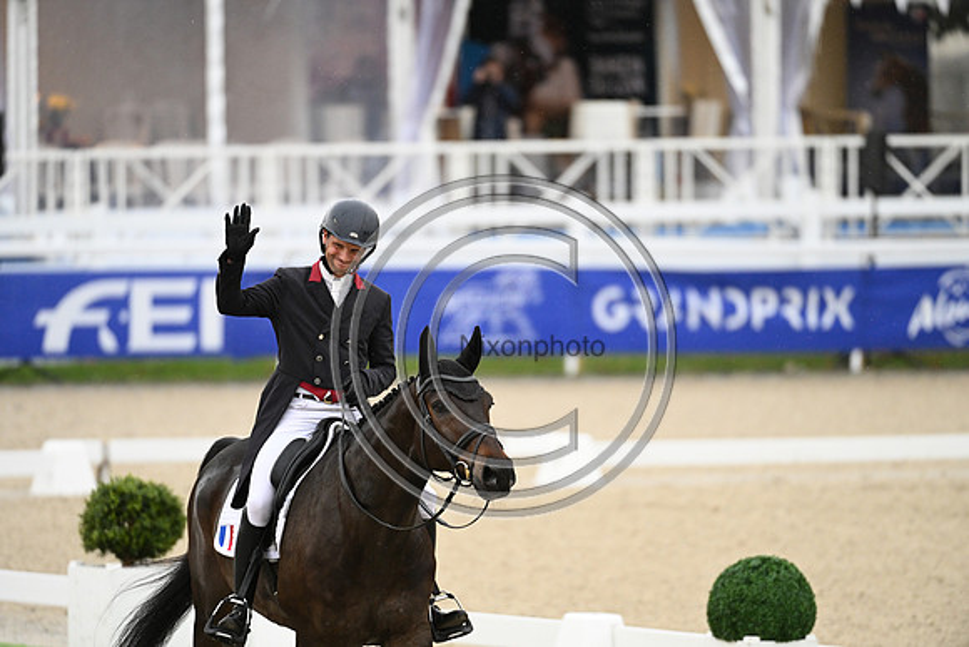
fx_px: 10769
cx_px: 484
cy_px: 324
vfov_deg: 3.4
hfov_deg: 5.2
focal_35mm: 400
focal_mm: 400
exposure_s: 1/1250
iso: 3200
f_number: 4.5
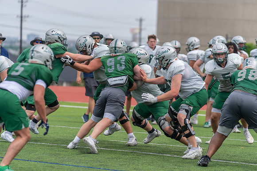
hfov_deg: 10.3
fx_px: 1428
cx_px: 128
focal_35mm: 200
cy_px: 86
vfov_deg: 6.9
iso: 160
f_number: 3.5
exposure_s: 1/1250
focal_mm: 200
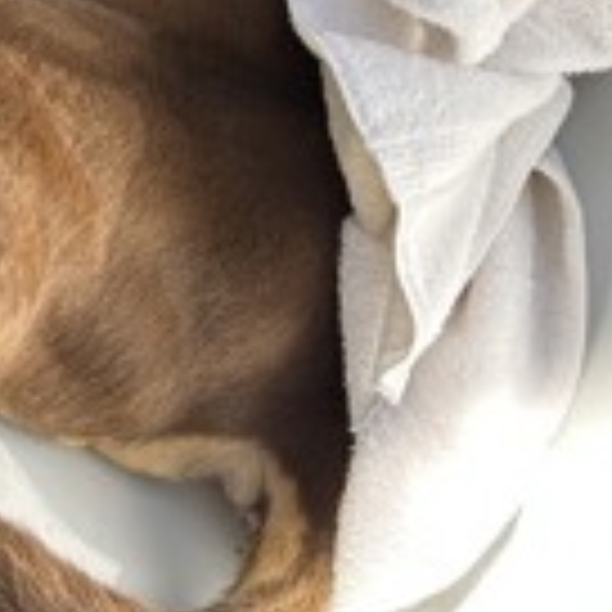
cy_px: -297
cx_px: -11
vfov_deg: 20.8
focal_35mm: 71
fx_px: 1420
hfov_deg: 23.2
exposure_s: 1/163
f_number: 1.5
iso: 50
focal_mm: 5.7
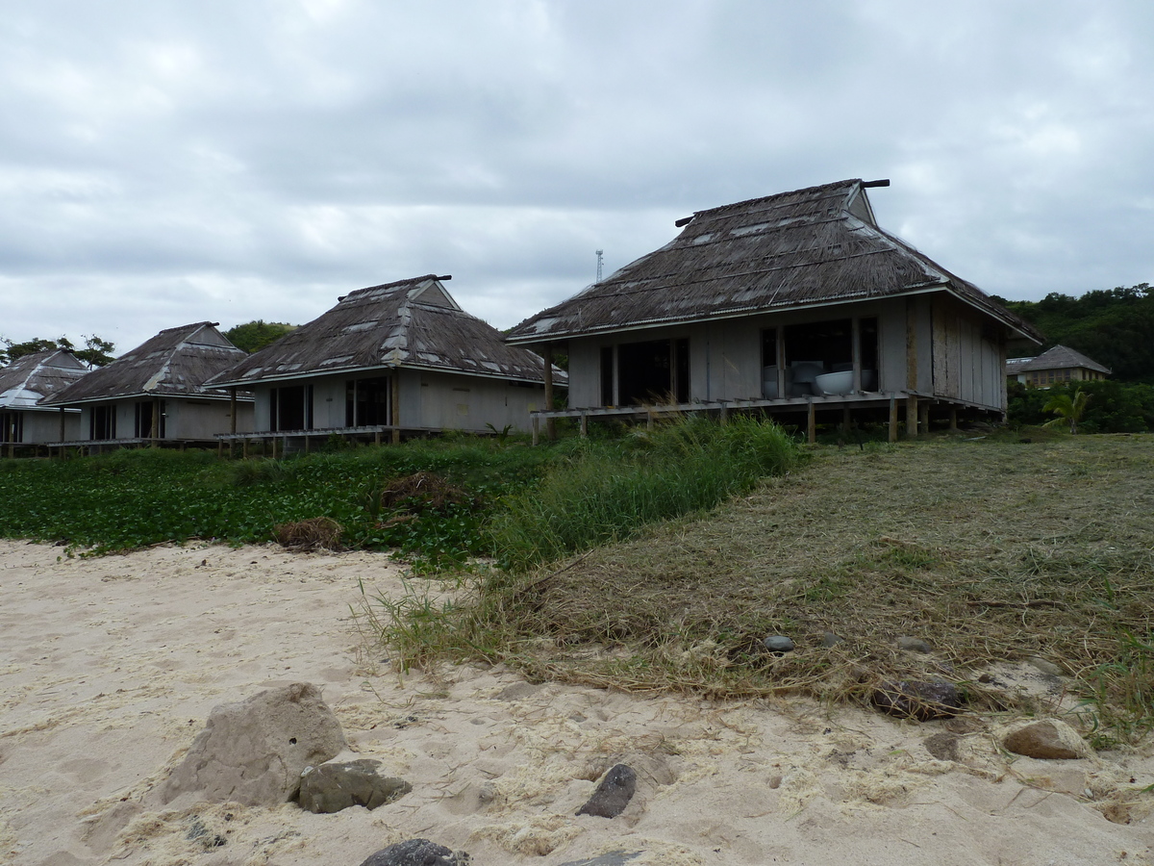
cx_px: 577
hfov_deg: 69.4
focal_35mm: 25
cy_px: 433
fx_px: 833
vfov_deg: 54.9
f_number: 5.6
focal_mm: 4.1
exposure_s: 1/400
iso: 80
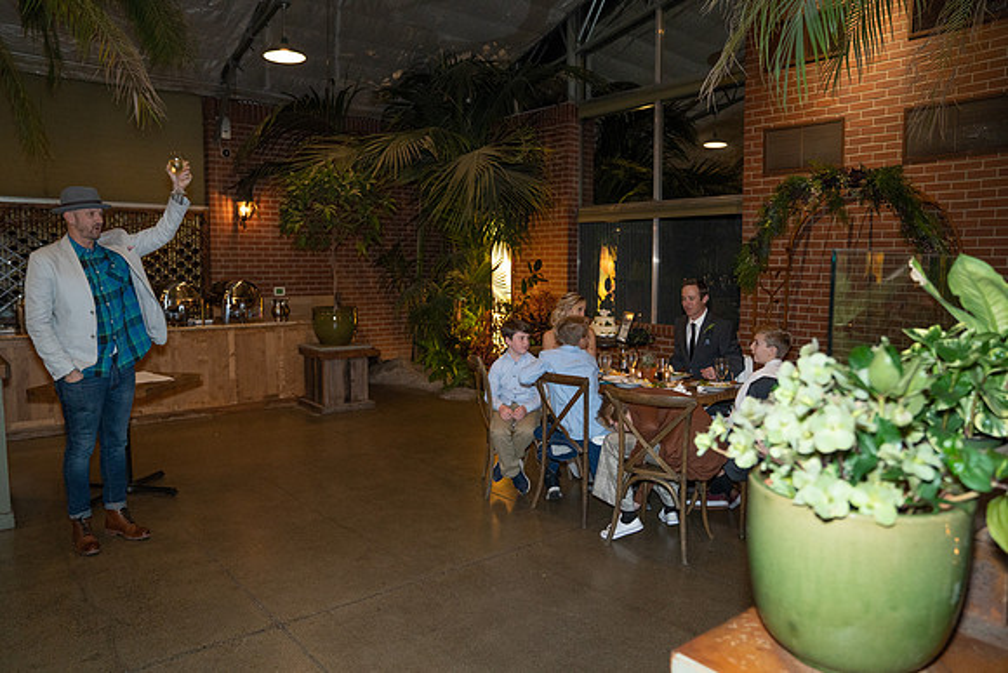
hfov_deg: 71.4
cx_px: 504
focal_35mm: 25
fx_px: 701
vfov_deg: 51.3
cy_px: 336
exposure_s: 1/125
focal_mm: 25
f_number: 2.8
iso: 2000
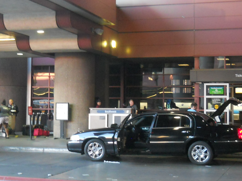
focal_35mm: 79
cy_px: 99
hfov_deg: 24.7
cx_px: 101
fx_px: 552
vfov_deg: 18.7
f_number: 3.1
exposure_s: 1/30
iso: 400
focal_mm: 6.72
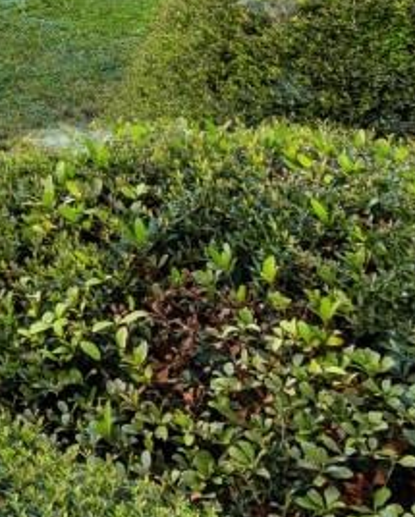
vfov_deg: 17.9
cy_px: -417
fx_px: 1303
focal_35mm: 85
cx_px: -678
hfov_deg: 12.5
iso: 100
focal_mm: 10
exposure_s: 1/200
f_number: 7.1
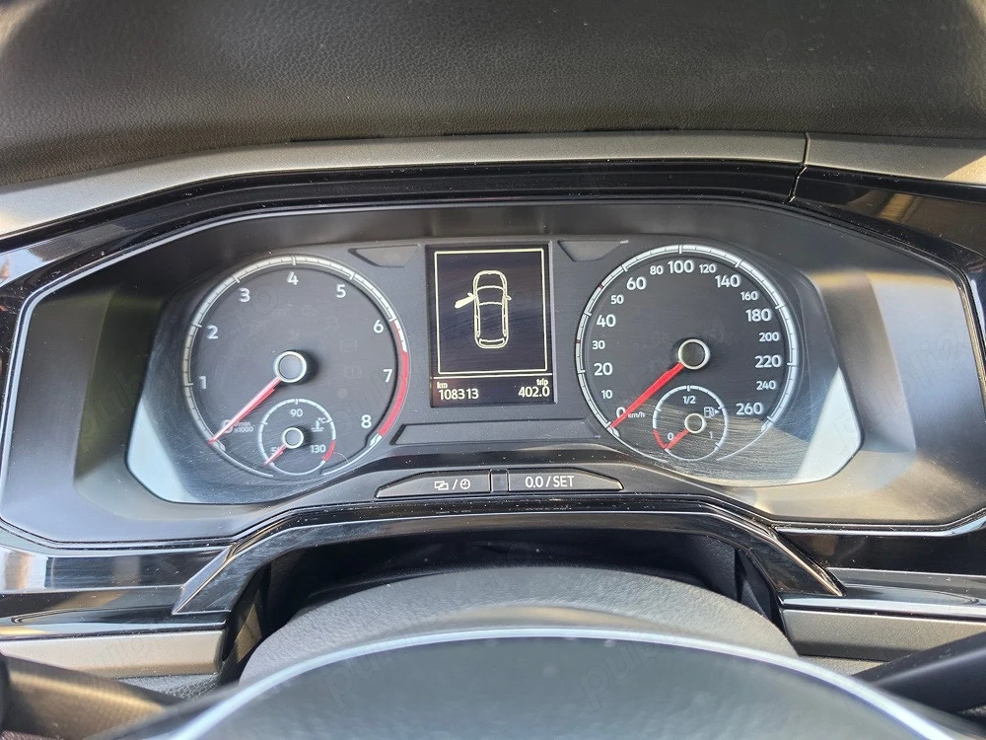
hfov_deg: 73.9
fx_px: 655
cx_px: 493
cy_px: 370
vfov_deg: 58.9
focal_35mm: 23
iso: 125
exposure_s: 1/100
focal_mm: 6.5
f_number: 1.4
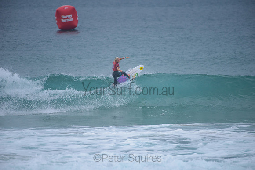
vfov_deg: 2.8
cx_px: 128
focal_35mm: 500
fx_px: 3542
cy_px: 85
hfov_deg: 4.1
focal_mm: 500
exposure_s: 1/2000
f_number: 5.6
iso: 280
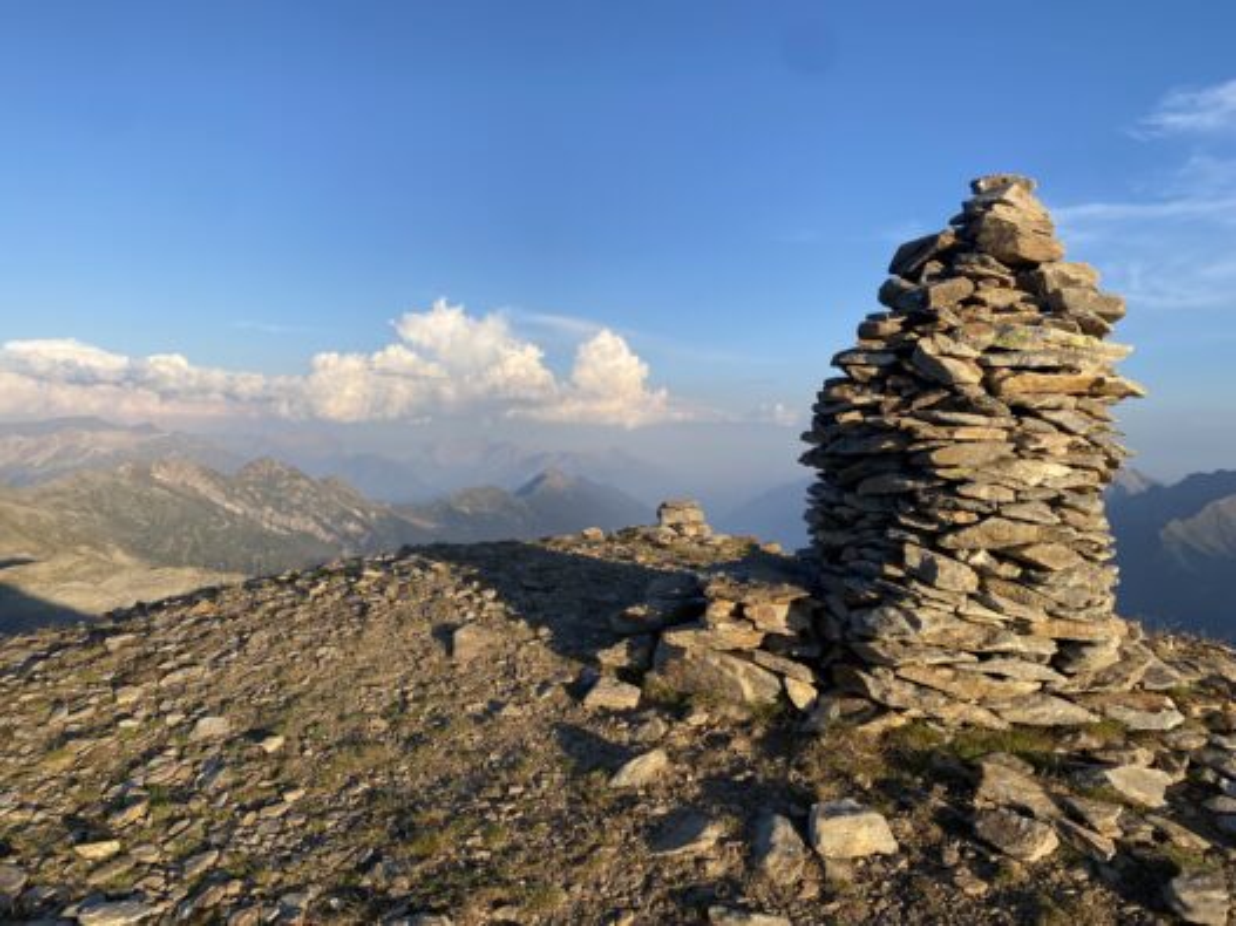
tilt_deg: +0.9
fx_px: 928
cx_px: 618
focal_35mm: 26
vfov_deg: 53.0
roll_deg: -1.9
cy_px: 463
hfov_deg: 67.3
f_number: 1.8
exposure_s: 1/1585
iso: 32
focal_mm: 4.25
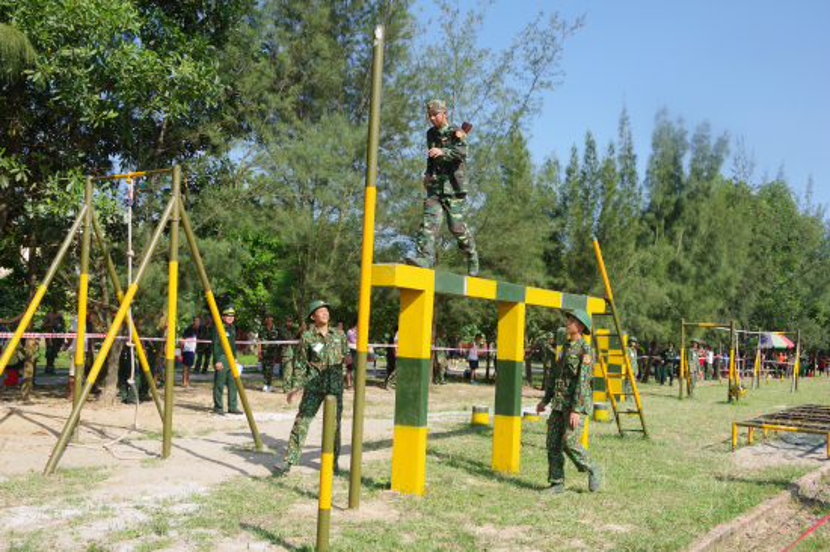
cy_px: 276
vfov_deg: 36.8
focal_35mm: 36
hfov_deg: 53.2
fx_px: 829
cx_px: 415
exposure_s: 1/400
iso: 400
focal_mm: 24
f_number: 8
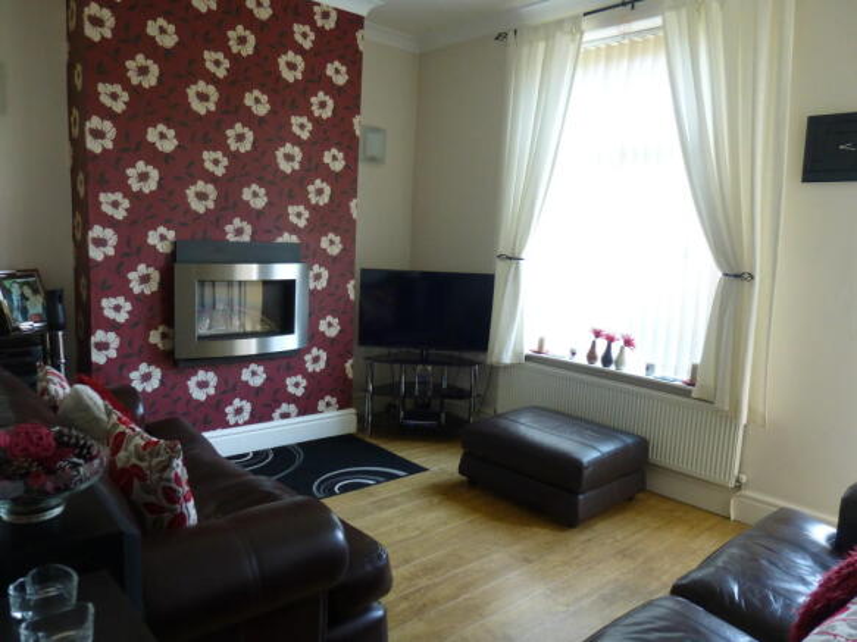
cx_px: 428
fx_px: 619
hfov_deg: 69.4
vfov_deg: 54.9
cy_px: 321
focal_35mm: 25
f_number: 3.1
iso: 250
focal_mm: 4.5
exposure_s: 1/60
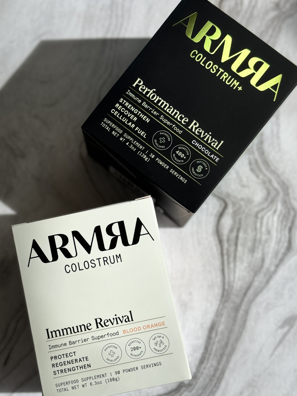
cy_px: 198
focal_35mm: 48
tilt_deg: -81.2
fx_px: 549
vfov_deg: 39.7
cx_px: 148
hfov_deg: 30.3
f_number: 1.78
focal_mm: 6.86
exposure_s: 1/4310
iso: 64
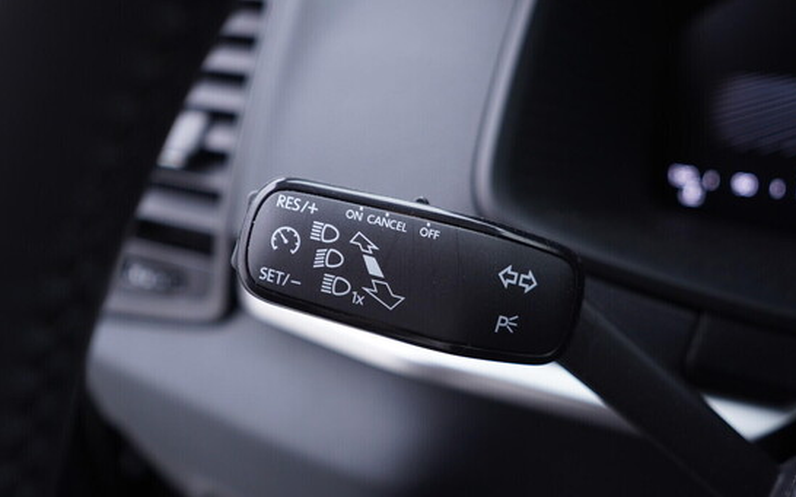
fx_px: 802
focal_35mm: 37
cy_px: 240
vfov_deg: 34.4
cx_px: 399
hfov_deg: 52.8
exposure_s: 1/40
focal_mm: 24
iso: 200
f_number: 2.8
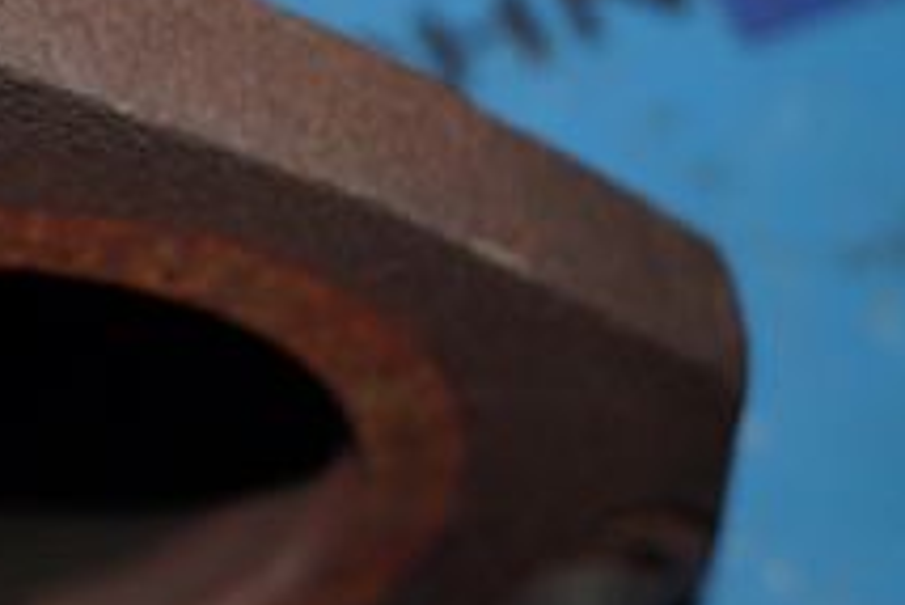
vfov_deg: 12.2
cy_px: 400
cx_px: -300
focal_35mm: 112
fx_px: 2817
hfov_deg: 17.1
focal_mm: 20
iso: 100
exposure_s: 1/60
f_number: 4
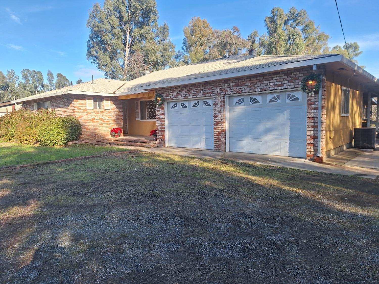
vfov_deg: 58.9
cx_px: 190
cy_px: 142
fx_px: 252
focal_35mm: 23
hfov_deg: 73.9
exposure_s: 1/1170
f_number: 1.8
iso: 40
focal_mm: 5.54
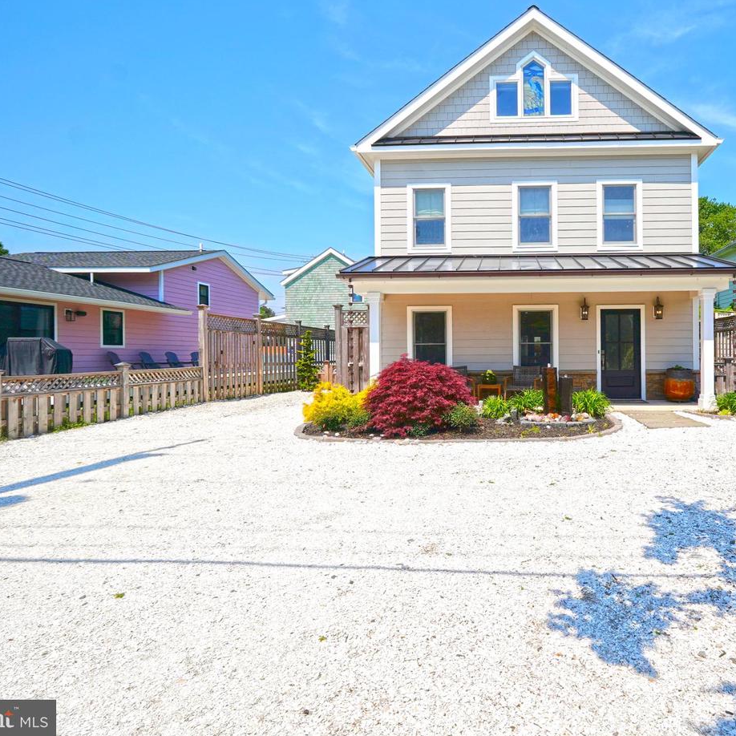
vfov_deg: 74.8
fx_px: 481
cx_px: 508
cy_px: 356
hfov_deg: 71.9
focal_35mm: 20
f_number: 8
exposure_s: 1/400
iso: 100
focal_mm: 10
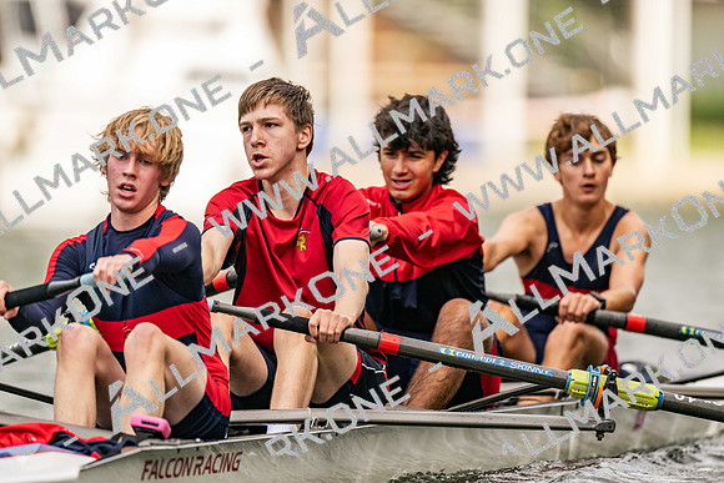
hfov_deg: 3.4
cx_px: 362
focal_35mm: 600
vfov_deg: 2.3
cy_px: 242
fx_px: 12069
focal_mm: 600
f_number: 4
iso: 360
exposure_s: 1/2500
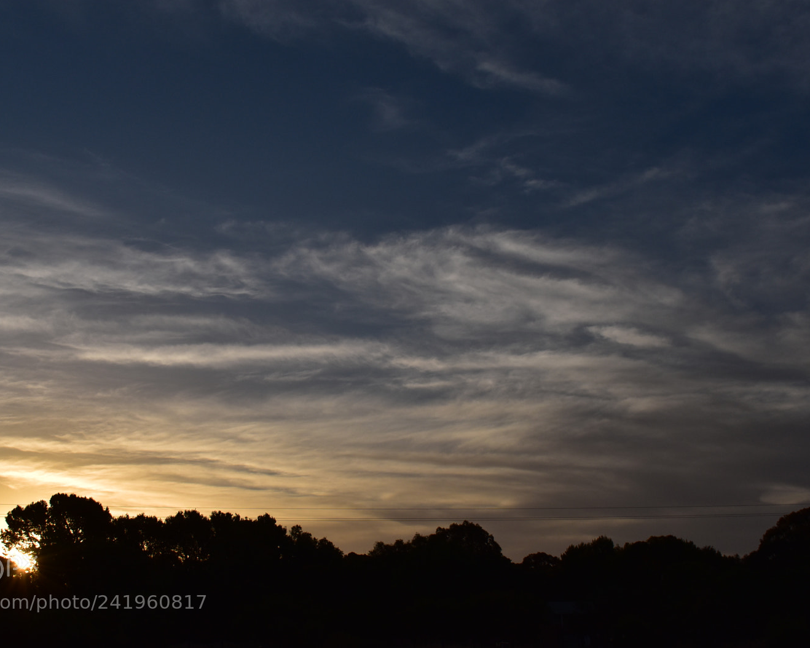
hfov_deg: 37.6
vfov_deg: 30.5
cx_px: 377
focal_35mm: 50
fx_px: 1188
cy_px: 322
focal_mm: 29
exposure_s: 1/1600
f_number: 10
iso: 200
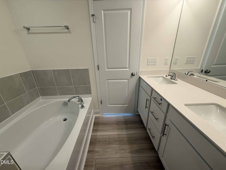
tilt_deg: -21.8
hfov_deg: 102.1
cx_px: 113
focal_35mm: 14
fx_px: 91
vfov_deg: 85.7
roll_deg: +1.8
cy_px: 85
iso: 100
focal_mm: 2.22
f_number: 2.2
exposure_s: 1/120
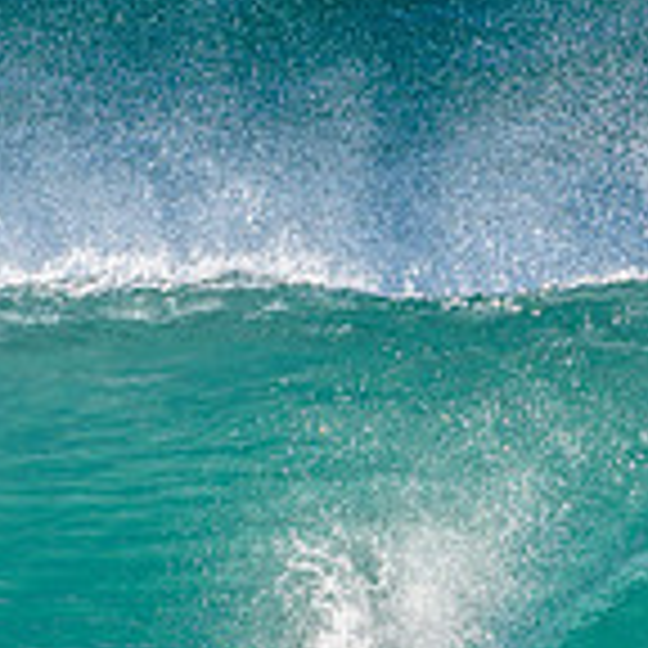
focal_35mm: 2103
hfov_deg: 0.8
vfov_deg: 0.8
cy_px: 644
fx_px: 44539
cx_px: 322
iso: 200
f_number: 5.6
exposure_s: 1/2000
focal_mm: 500
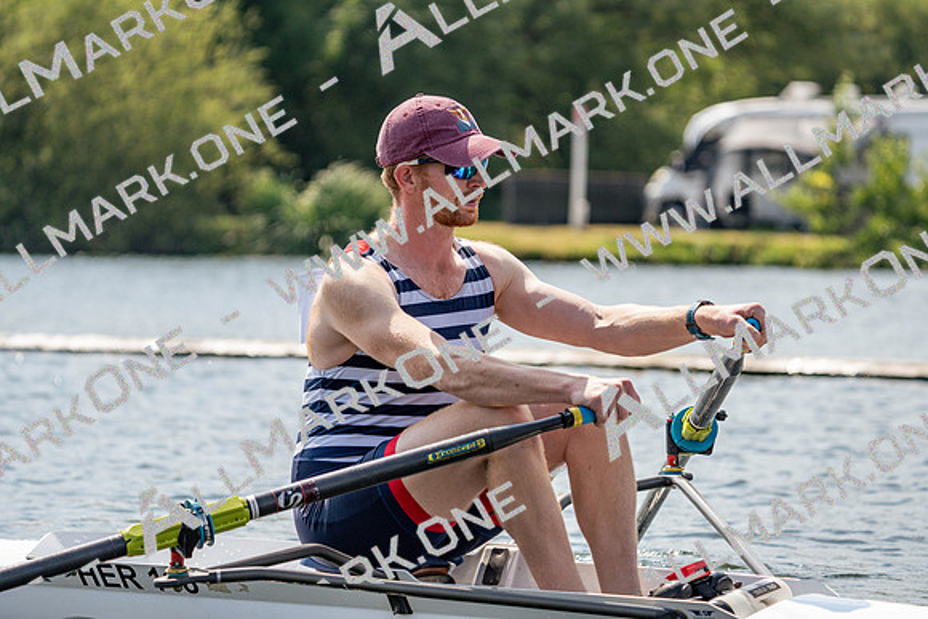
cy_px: 310
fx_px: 5157
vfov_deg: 6.9
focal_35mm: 200
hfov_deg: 10.3
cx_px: 464
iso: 250
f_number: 5.6
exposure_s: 1/1600
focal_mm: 200
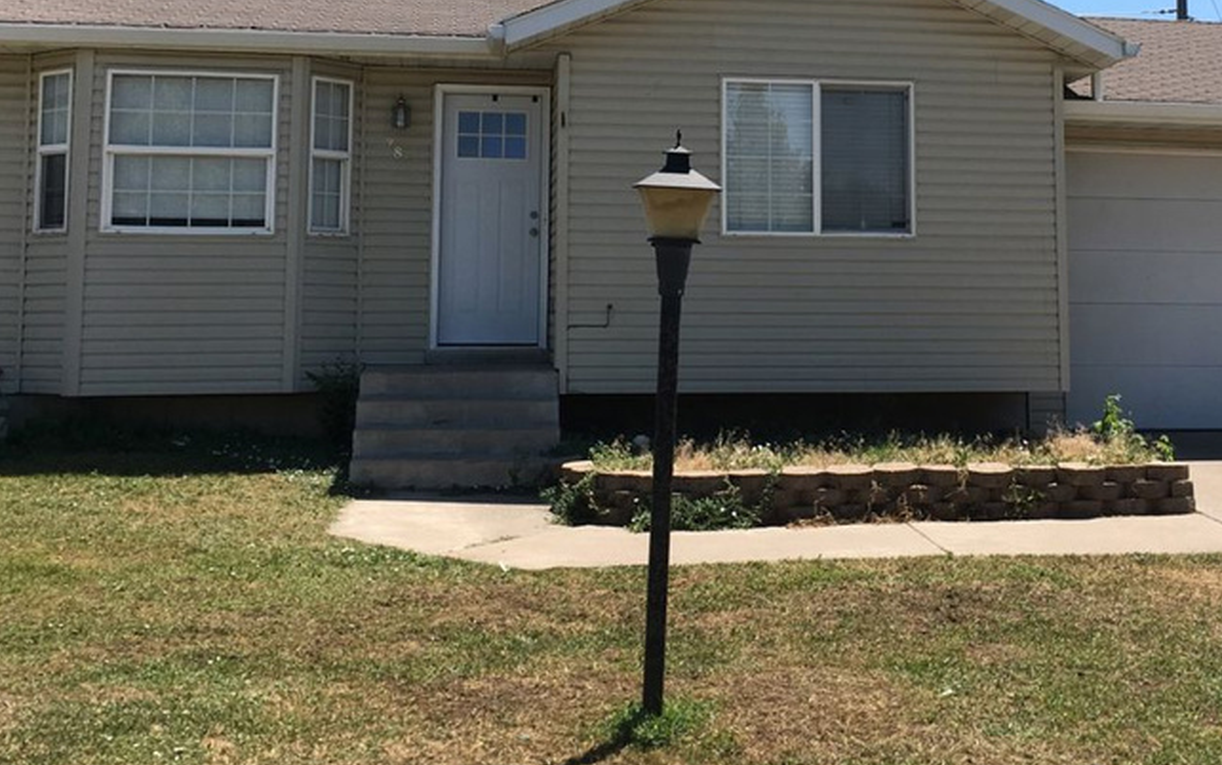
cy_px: 124
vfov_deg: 25.8
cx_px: 773
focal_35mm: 49
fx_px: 1633
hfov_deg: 40.7
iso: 25
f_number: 2.2
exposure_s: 1/1326
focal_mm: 4.15
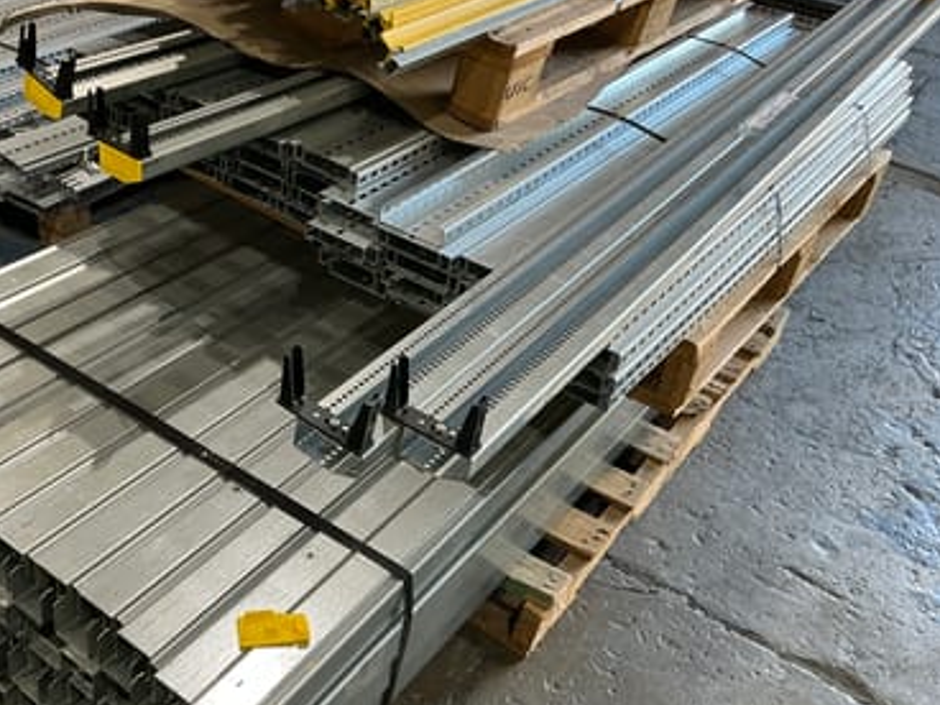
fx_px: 1032
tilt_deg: -36.4
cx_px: 307
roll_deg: -5.6
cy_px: 374
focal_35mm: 38
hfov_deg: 48.1
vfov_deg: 37.7
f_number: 1.8
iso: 80
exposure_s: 1/50
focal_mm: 3
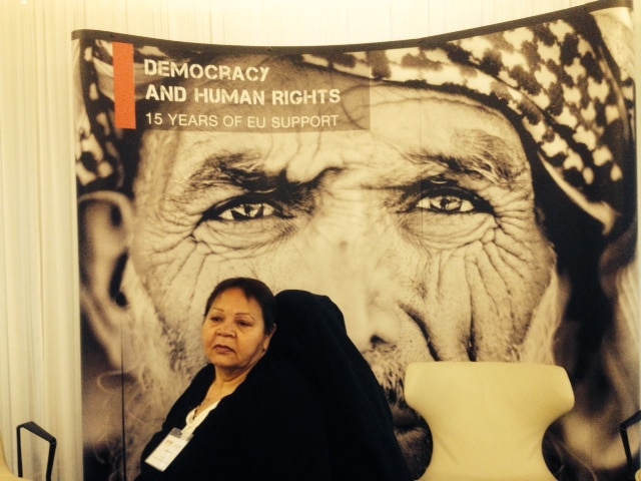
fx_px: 611
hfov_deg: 55.4
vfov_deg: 42.9
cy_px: 240
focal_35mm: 33
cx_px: 320
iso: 400
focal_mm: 4.12
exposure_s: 1/17
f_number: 2.4
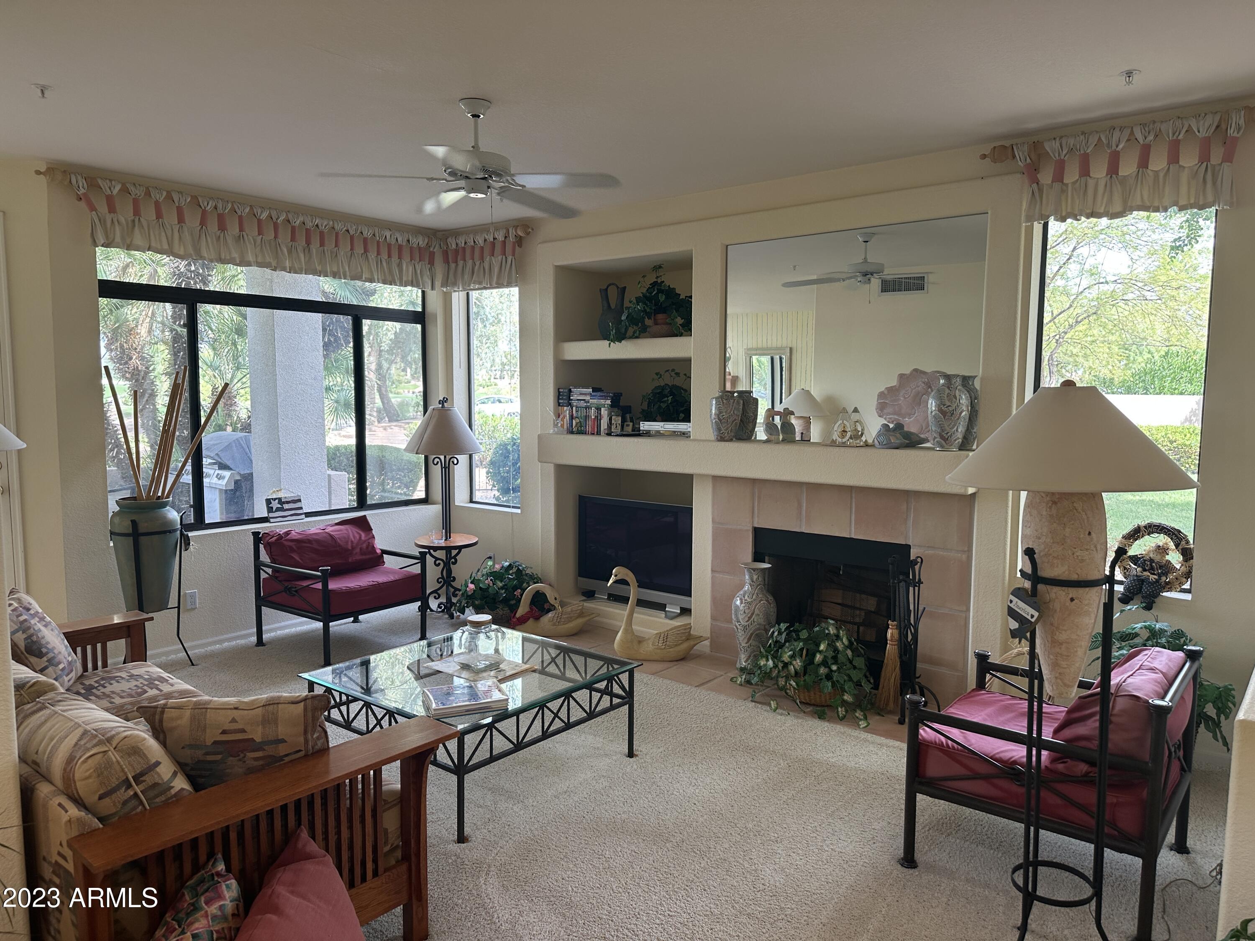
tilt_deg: -6.1
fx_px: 870
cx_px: 628
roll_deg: +0.2
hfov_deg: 71.6
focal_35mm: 24
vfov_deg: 56.8
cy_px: 470
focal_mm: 6.86
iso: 100
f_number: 1.78
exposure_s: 1/156
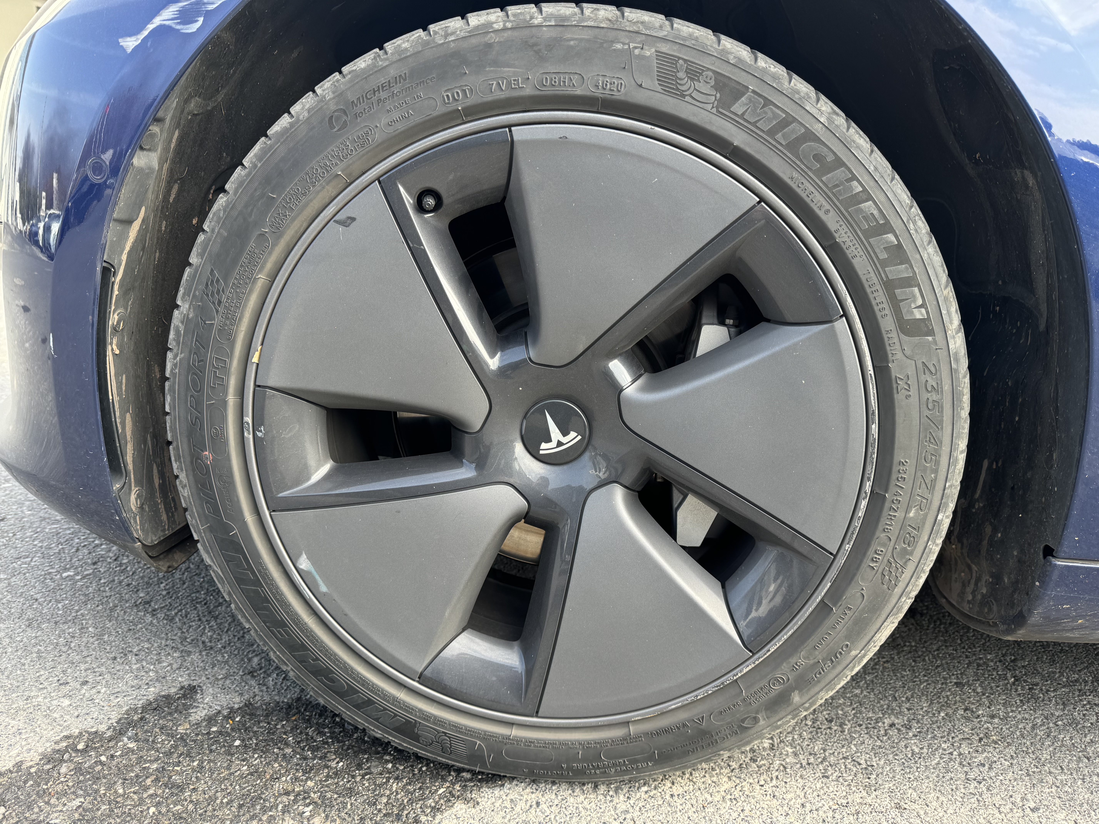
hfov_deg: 71.6
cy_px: 412
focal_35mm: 24
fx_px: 762
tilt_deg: -14.0
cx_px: 550
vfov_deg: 56.8
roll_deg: -4.7
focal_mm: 6.76
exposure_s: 1/328
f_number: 1.78
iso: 80
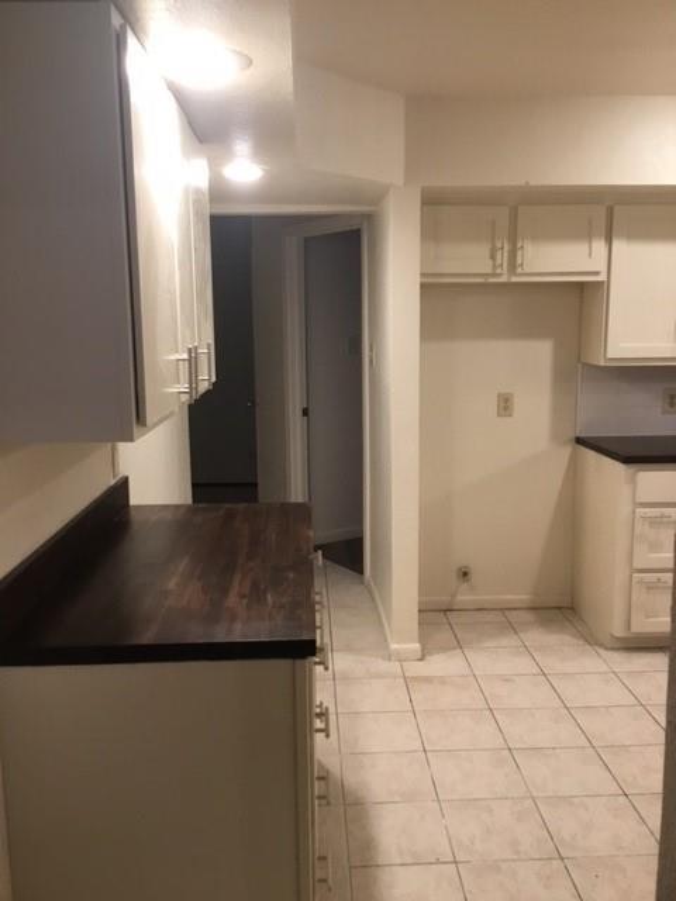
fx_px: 807
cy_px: 450
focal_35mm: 31
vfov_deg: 58.4
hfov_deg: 45.4
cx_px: 338
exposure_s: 1/30
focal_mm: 3.3
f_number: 2.4
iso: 64
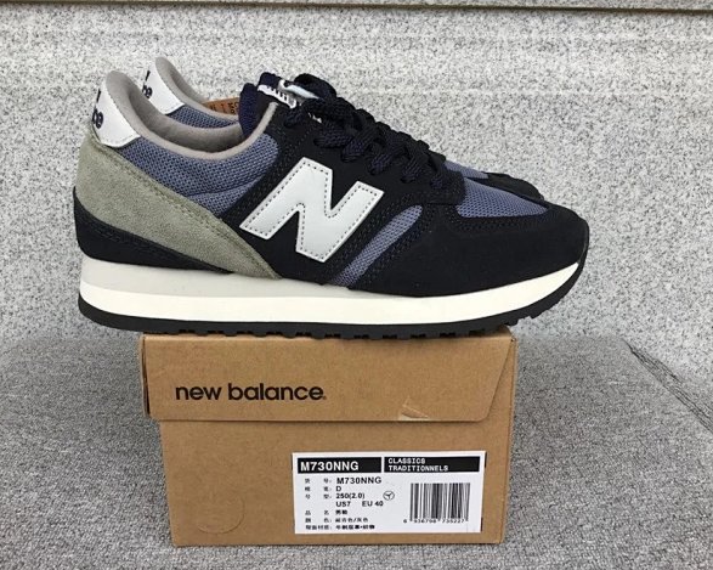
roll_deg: -0.2
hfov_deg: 54.2
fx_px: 696
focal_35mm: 33
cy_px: 290
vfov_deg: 44.5
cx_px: 344
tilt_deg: -18.3
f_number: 2.4
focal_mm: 3.3
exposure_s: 1/100
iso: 25
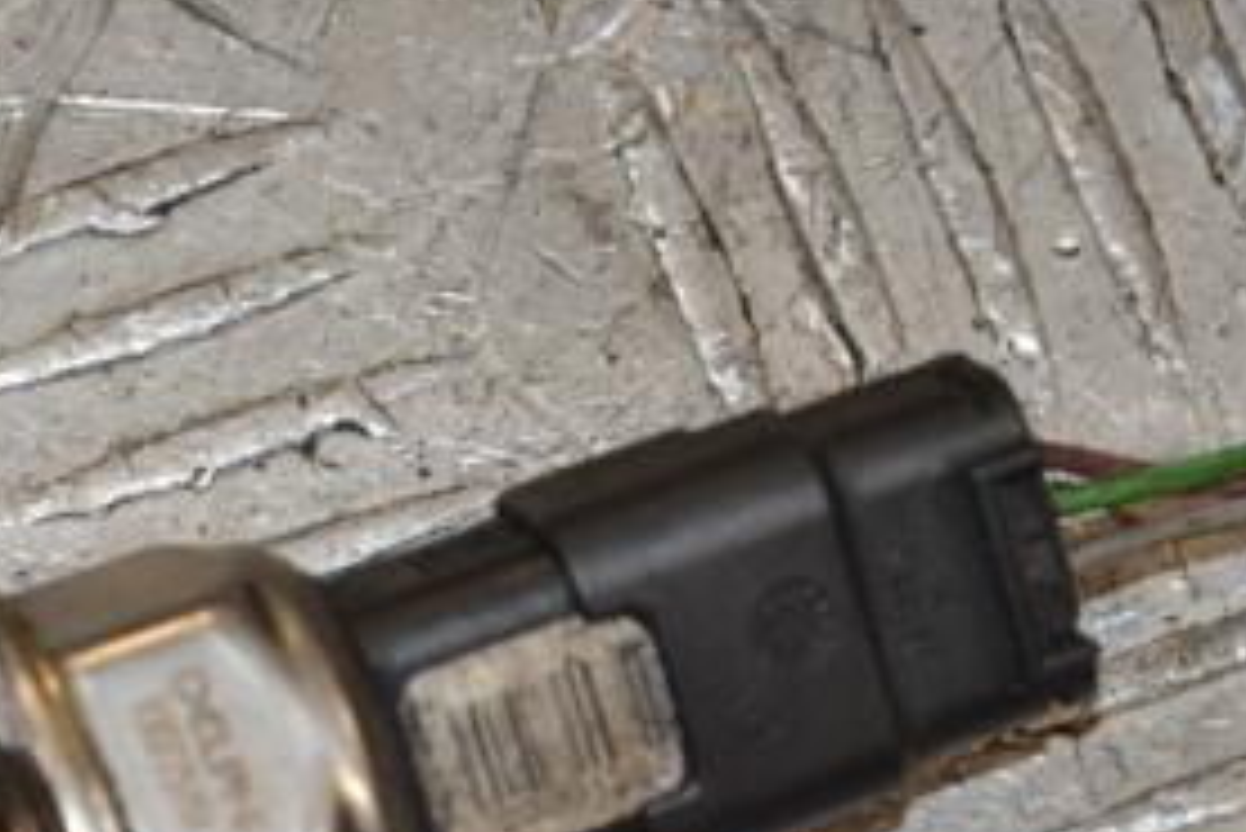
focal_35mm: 130
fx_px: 4502
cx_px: 306
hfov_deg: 15.7
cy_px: 863
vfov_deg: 10.5
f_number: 6.3
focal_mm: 40
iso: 800
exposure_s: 1/200
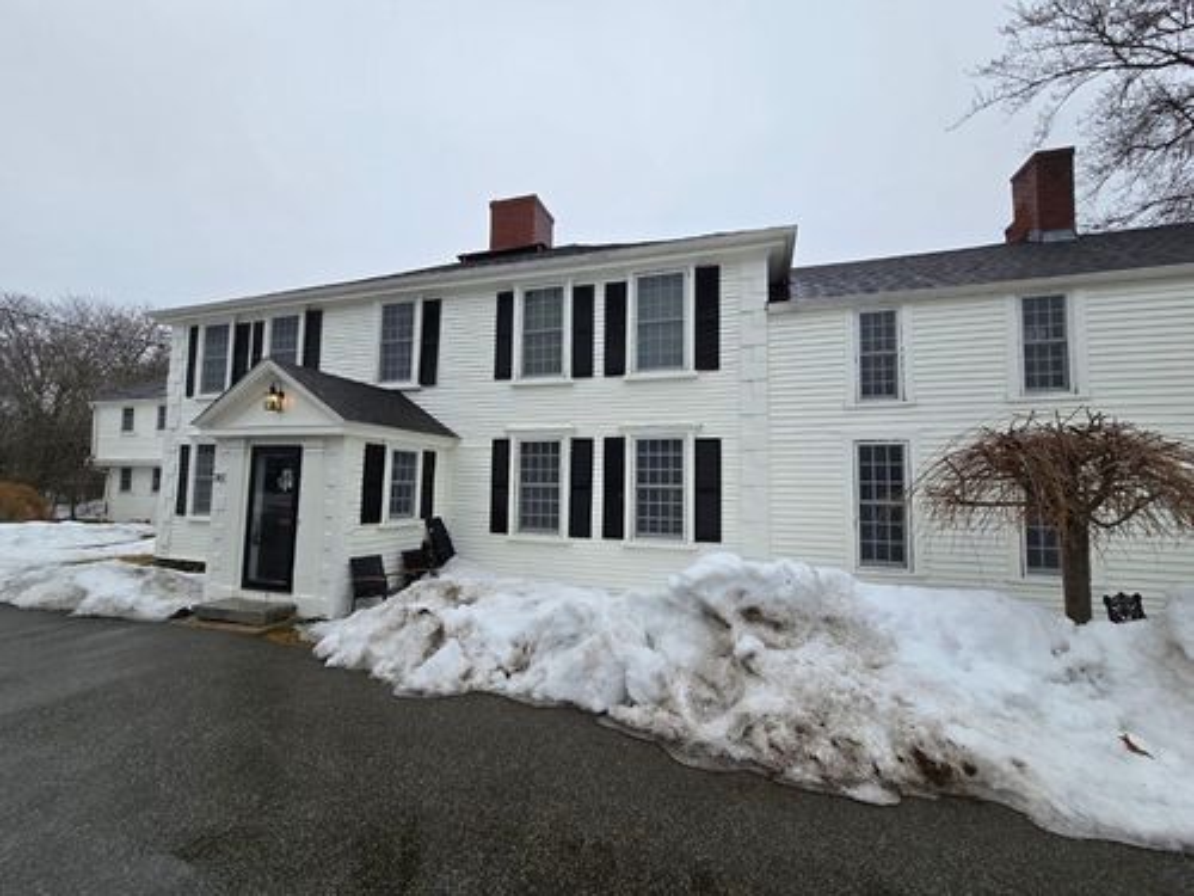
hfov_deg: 106.2
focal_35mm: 13
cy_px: 448
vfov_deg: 89.9
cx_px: 597
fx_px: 448
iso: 50
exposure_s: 1/784
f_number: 2.2
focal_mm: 2.2
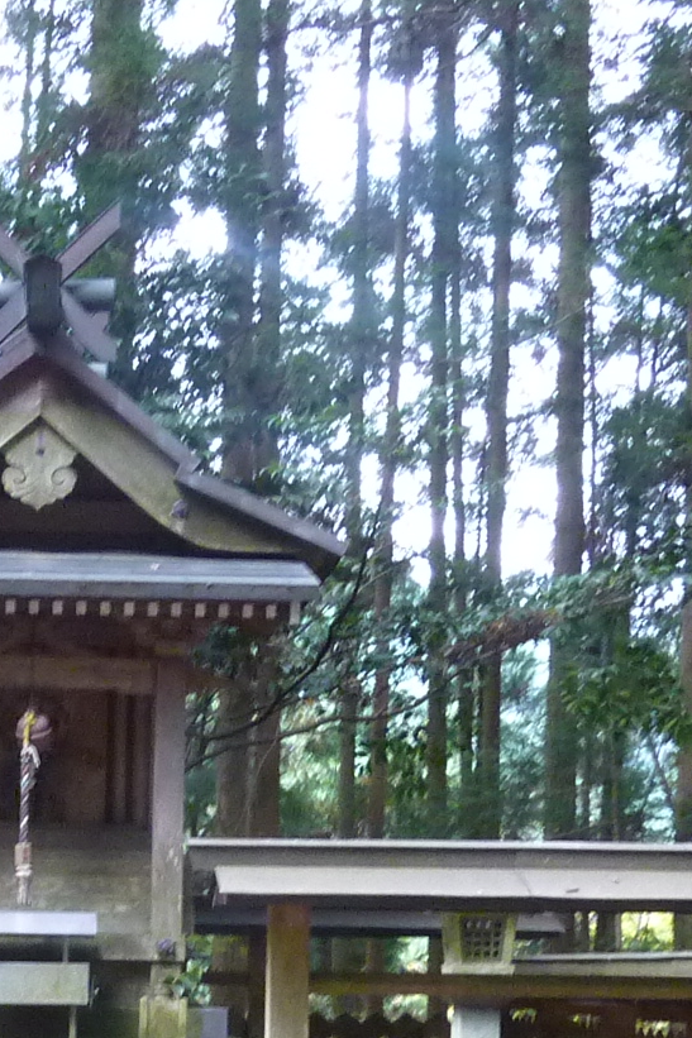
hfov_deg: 16.2
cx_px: 63
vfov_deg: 23.8
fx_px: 2394
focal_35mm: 83
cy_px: 948
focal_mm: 4.1
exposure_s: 1/30
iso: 320
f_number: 3.3
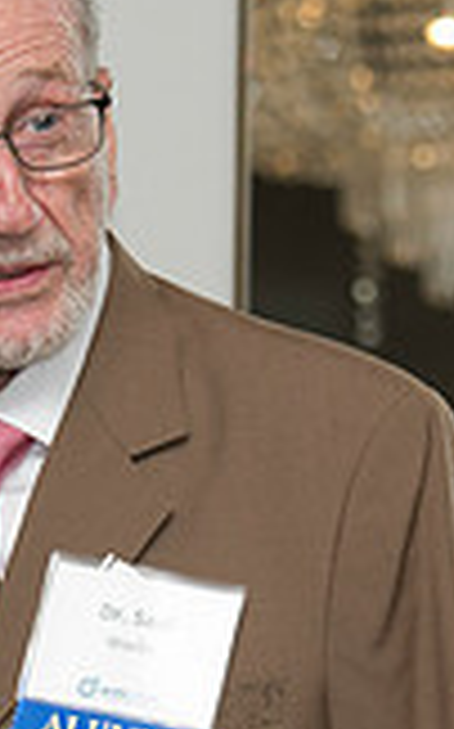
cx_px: 45
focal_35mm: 575
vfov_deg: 3.7
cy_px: 771
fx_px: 11403
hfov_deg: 2.3
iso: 1600
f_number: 5.6
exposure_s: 1/125
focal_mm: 122
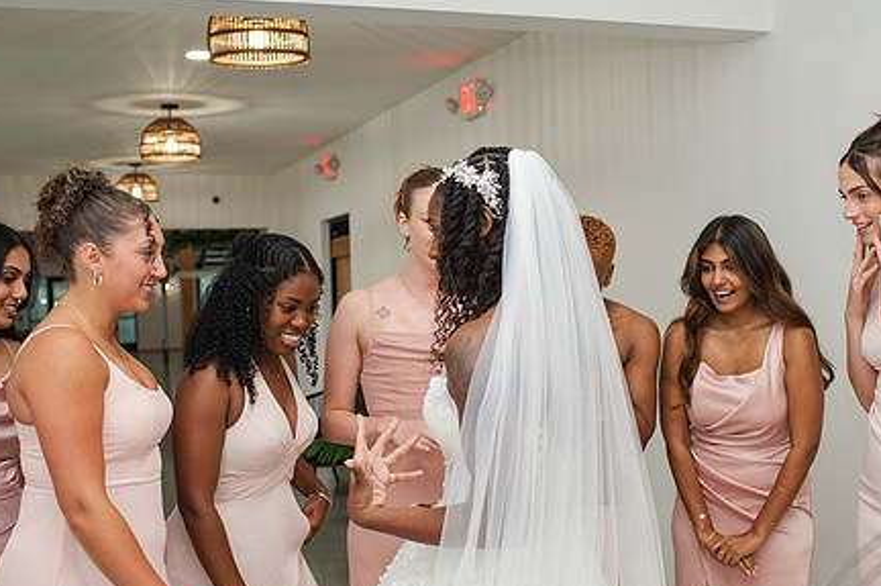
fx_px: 1149
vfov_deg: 28.5
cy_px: 357
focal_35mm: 47
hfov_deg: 41.9
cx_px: 465
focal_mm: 35
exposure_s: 1/200
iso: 800
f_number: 3.2
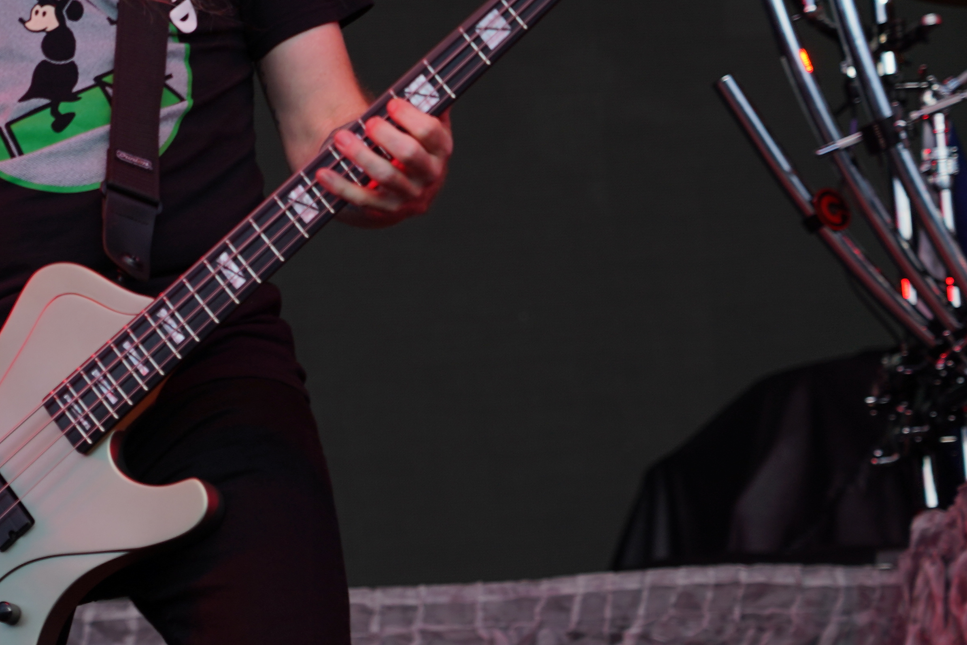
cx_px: 87
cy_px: 230
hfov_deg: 9.5
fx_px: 5802
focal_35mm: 216
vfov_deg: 6.4
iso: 100
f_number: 4.5
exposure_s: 1/100
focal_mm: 86
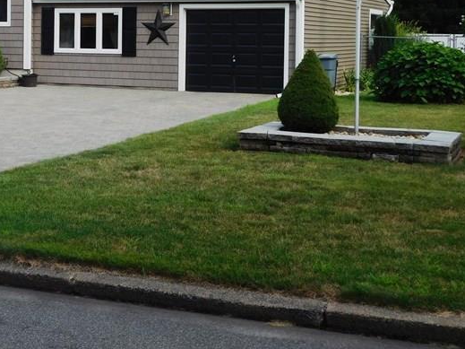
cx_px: 26
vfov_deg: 20.4
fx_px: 954
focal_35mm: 71
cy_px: 62
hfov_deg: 26.3
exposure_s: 1/800
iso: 125
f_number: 3.5
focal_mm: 6.3
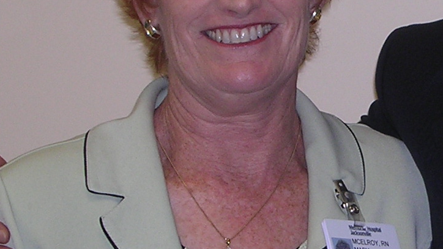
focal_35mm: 151
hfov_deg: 14.0
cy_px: 141
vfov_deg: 8.0
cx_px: 432
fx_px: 1773
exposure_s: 1/60.1
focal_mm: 7.5
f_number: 3.1
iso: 100
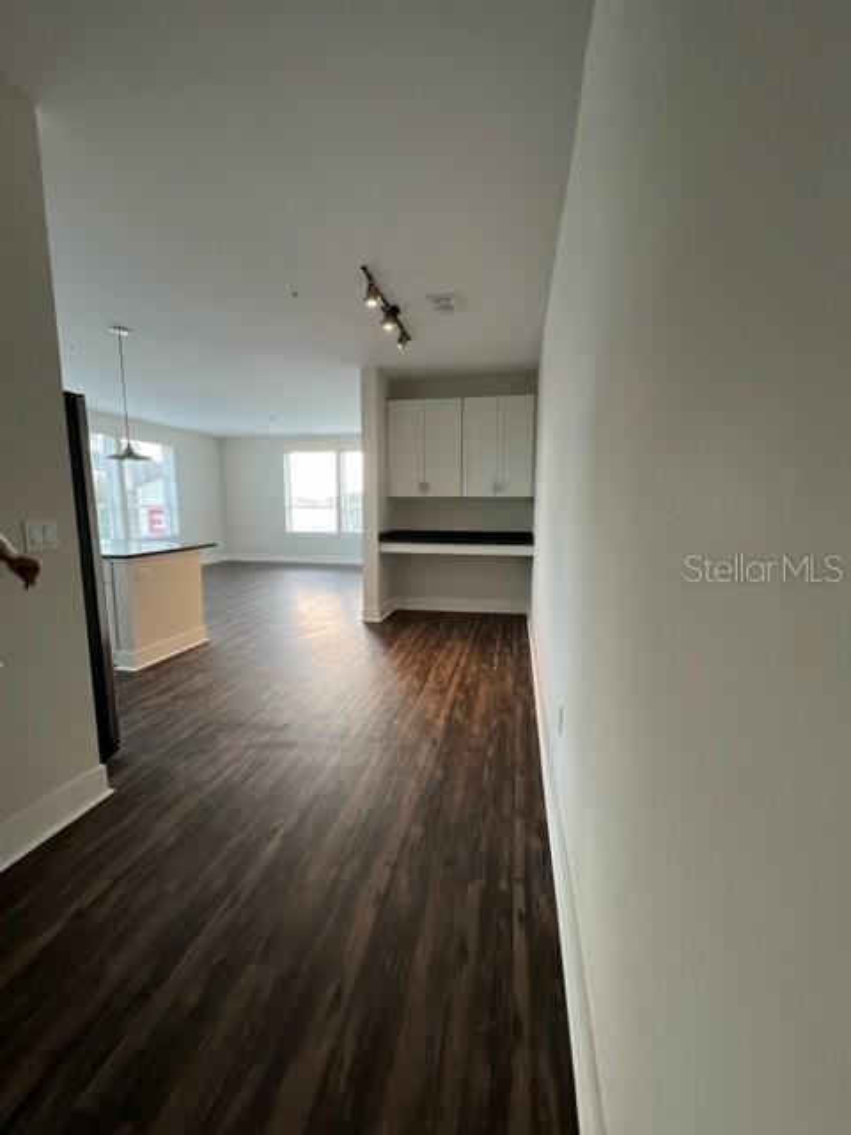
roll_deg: +0.4
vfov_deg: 106.2
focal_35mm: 13
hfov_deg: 89.9
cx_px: 426
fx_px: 426
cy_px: 568
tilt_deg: -7.7
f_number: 1.8
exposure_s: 1/120
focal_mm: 1.57
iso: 160
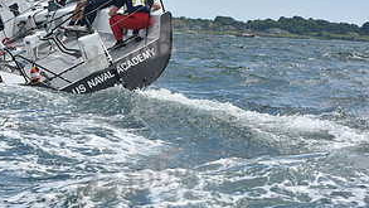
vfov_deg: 8.3
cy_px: -2
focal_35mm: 145
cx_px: 10
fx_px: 1419
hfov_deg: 14.6
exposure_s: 1/1000
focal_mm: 70
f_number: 9
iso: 250
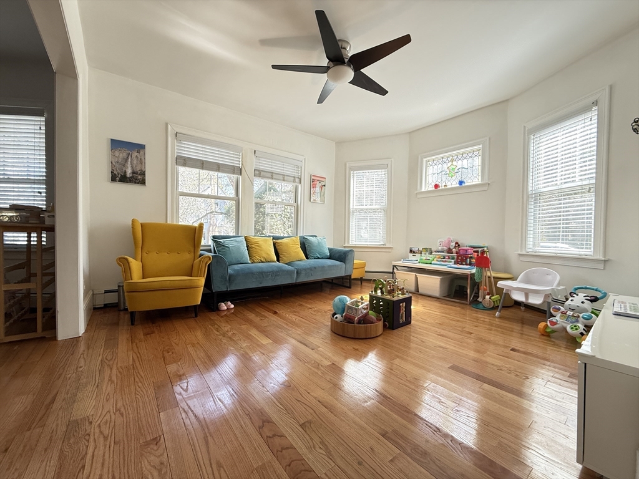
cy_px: 240
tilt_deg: -0.1
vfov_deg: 85.7
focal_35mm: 14
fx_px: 258
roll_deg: -1.1
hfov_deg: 102.1
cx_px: 320
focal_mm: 2.22
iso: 250
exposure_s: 1/99
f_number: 2.2
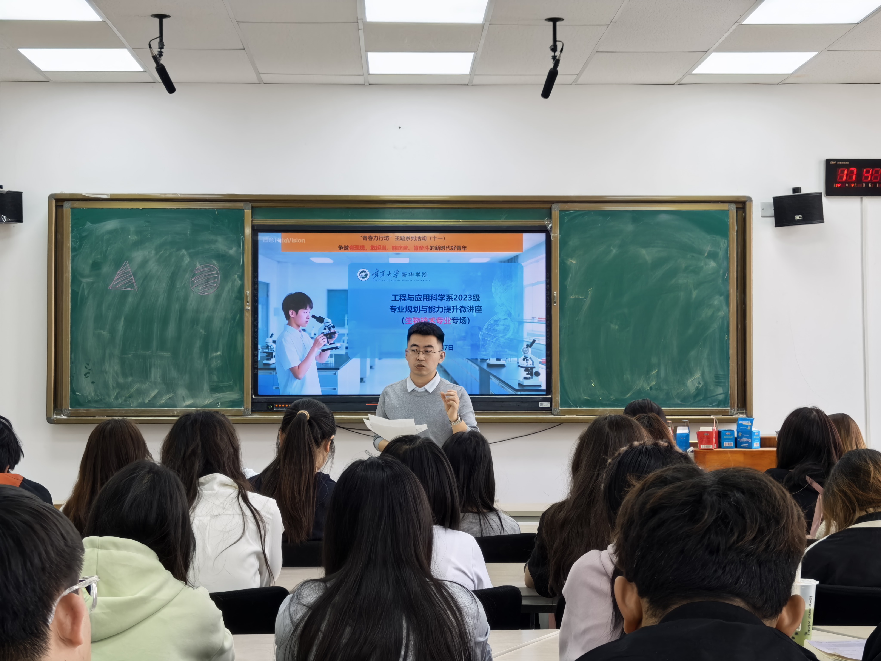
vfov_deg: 24.8
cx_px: 440
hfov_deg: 32.7
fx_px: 1502
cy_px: 330
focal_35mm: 59
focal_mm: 5.34
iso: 50
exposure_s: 1/244
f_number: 1.6
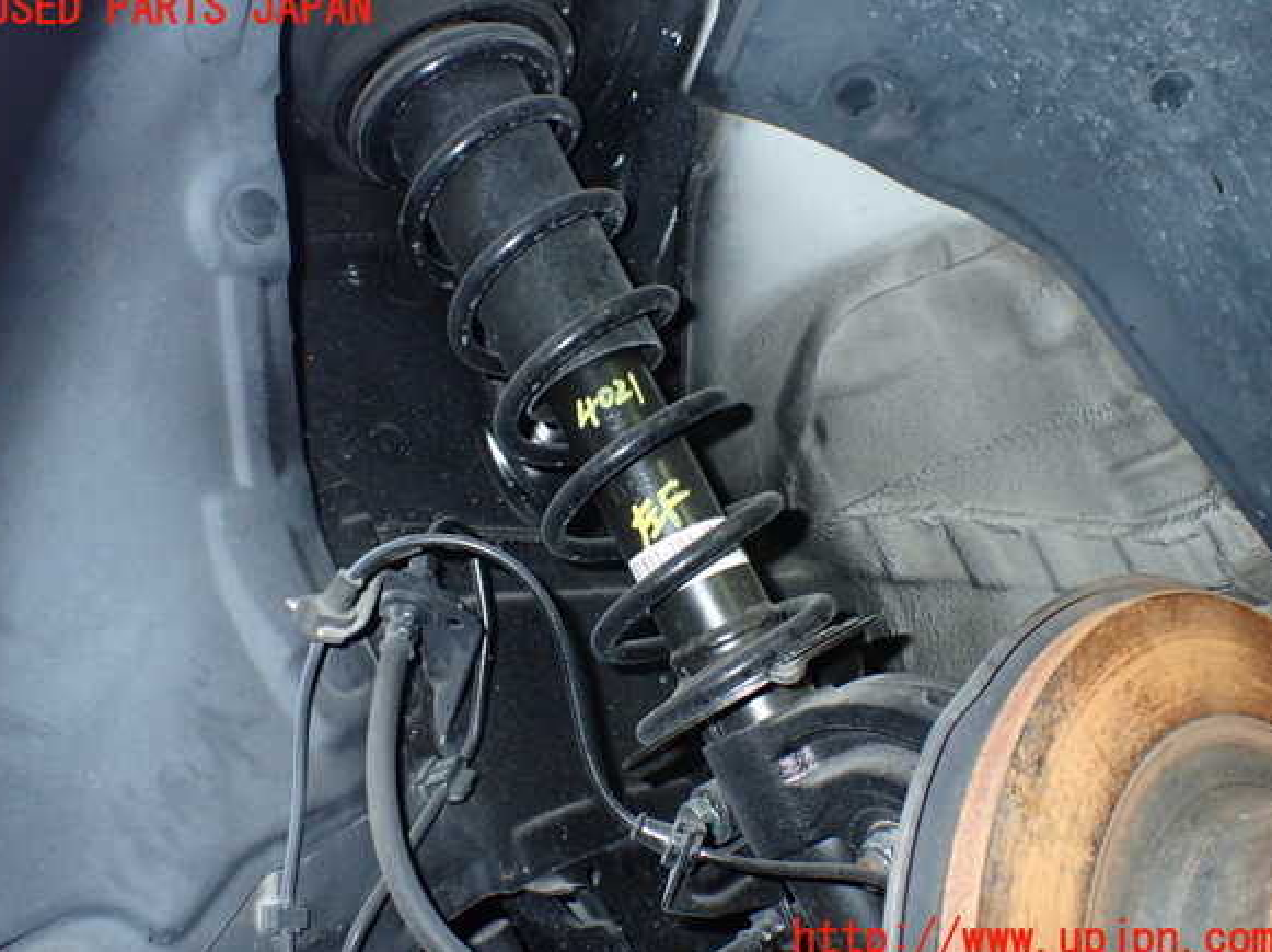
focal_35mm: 31
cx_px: 631
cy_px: 475
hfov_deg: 58.4
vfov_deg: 45.4
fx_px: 1138
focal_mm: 5.4
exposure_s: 1/30
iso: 800
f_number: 6.3
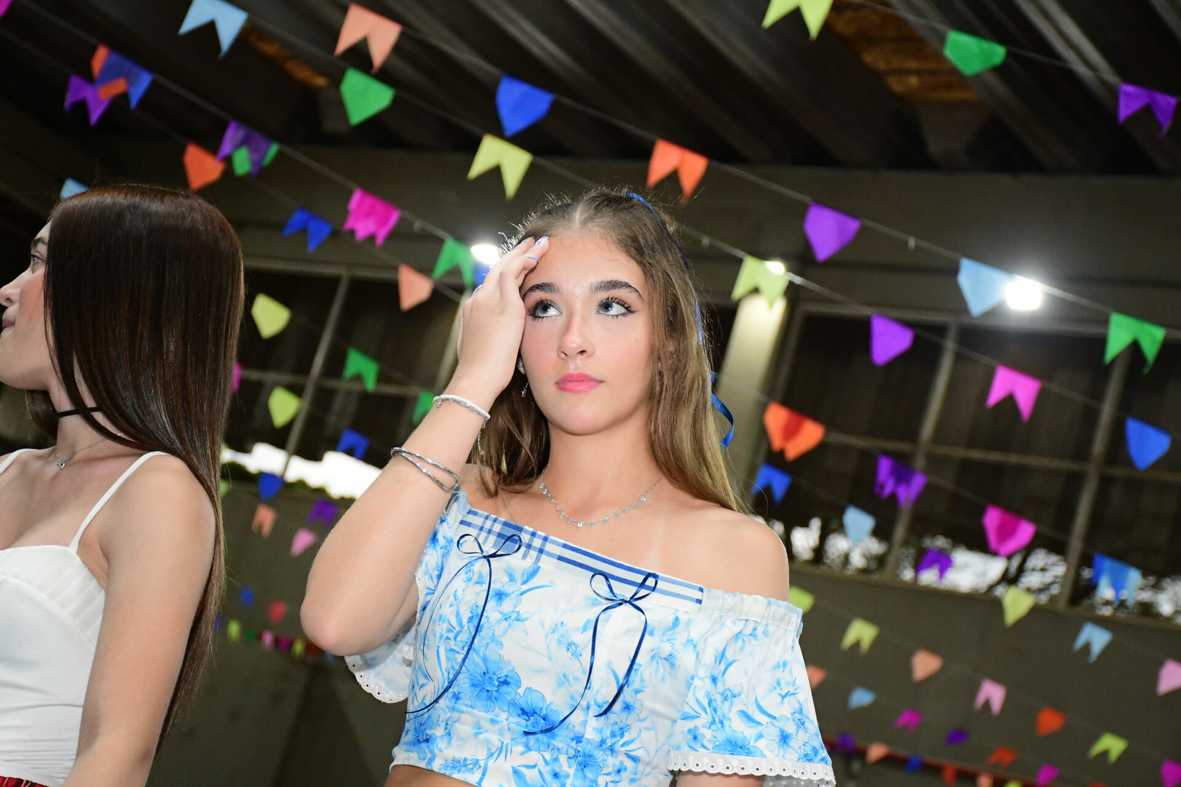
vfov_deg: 17.5
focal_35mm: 78
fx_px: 2559
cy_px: 394
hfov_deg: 26.0
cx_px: 590
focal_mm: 52
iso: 4000
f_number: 4.8
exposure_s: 1/320
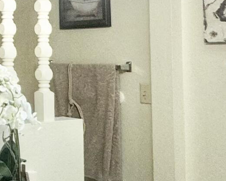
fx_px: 528
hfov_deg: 20.0
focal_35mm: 79
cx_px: -135
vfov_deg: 19.2
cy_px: 38
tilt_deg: +0.8
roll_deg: +0.3
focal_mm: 2.22
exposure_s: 1/120
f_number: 2.2
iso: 160
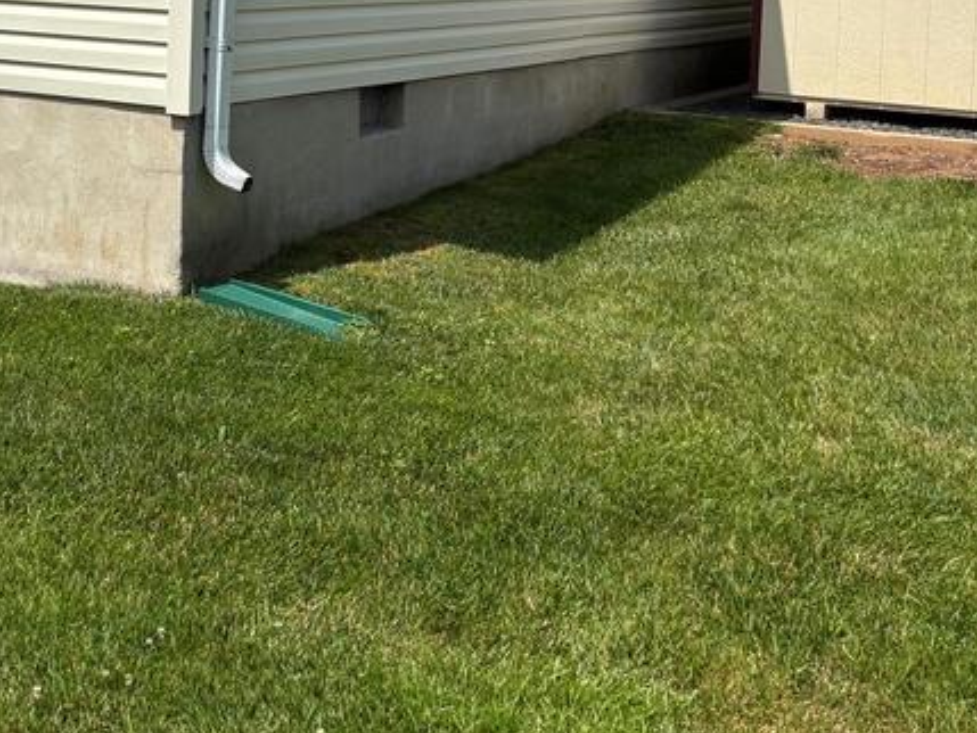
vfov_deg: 22.6
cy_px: -23
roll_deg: -1.5
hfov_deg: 30.3
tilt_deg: -2.2
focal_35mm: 62
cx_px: 164
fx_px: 1750
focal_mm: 5.96
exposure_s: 1/5952
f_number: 1.6
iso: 50
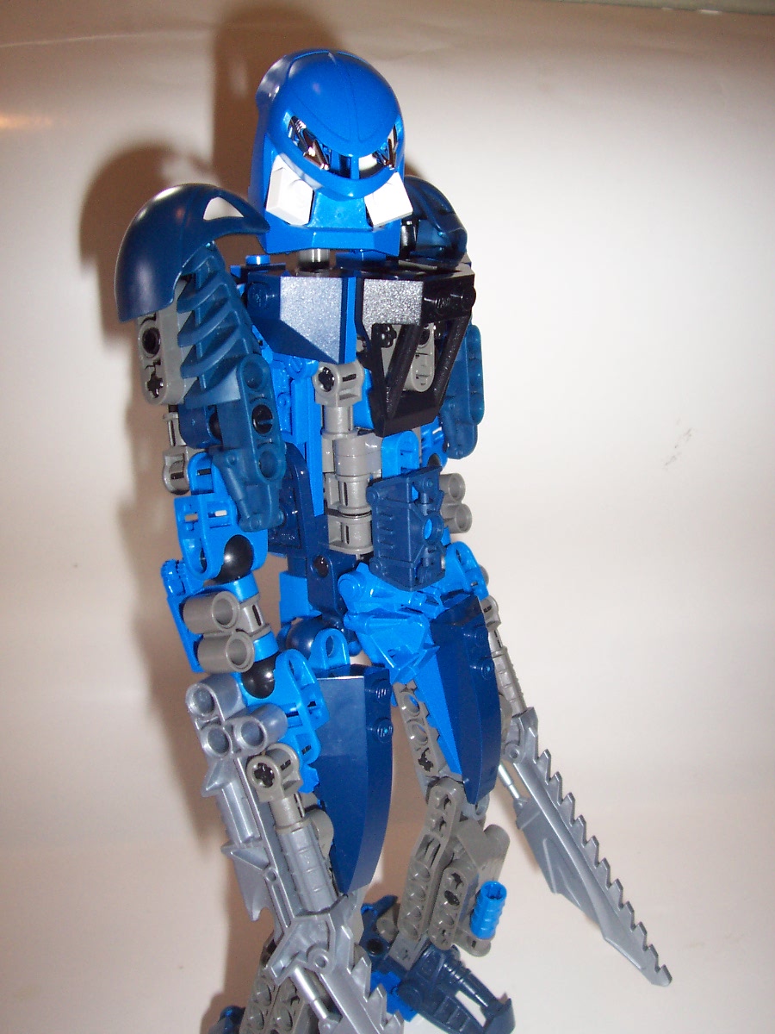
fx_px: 1104
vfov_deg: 50.1
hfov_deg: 38.7
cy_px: 517
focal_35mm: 37
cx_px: 388
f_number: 2.8
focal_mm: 5.6
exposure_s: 1/60
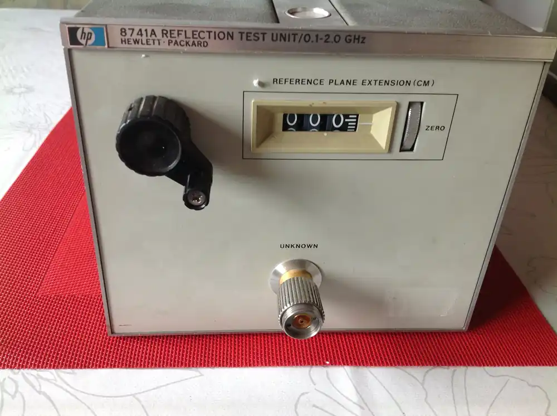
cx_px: 278
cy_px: 208
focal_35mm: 35
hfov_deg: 52.7
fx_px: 562
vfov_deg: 40.6
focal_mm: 4.28
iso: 50
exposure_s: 1/40
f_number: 2.4
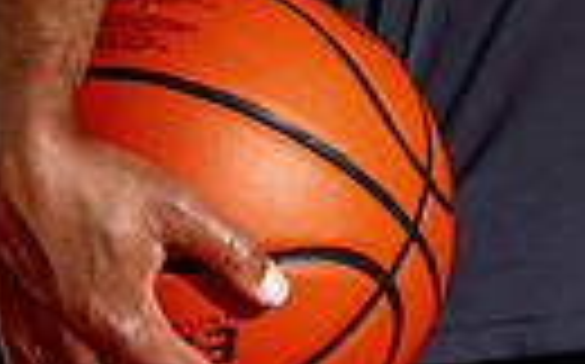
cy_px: -582
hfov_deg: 10.1
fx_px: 3313
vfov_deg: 6.0
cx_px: 159
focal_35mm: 208
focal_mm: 36
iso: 100
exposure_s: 1/125
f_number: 5.6
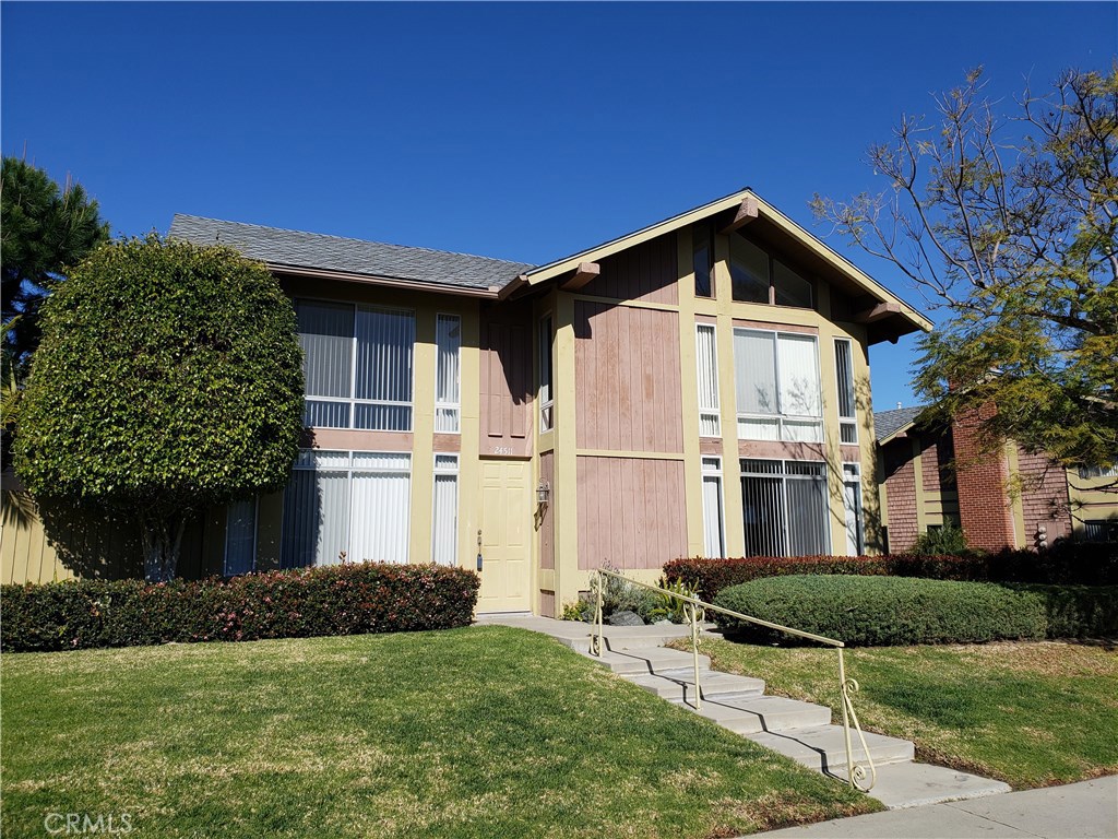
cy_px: 420
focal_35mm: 26
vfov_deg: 53.1
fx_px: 840
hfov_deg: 67.3
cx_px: 559
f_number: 2.4
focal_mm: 4.3
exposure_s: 1/2111
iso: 50
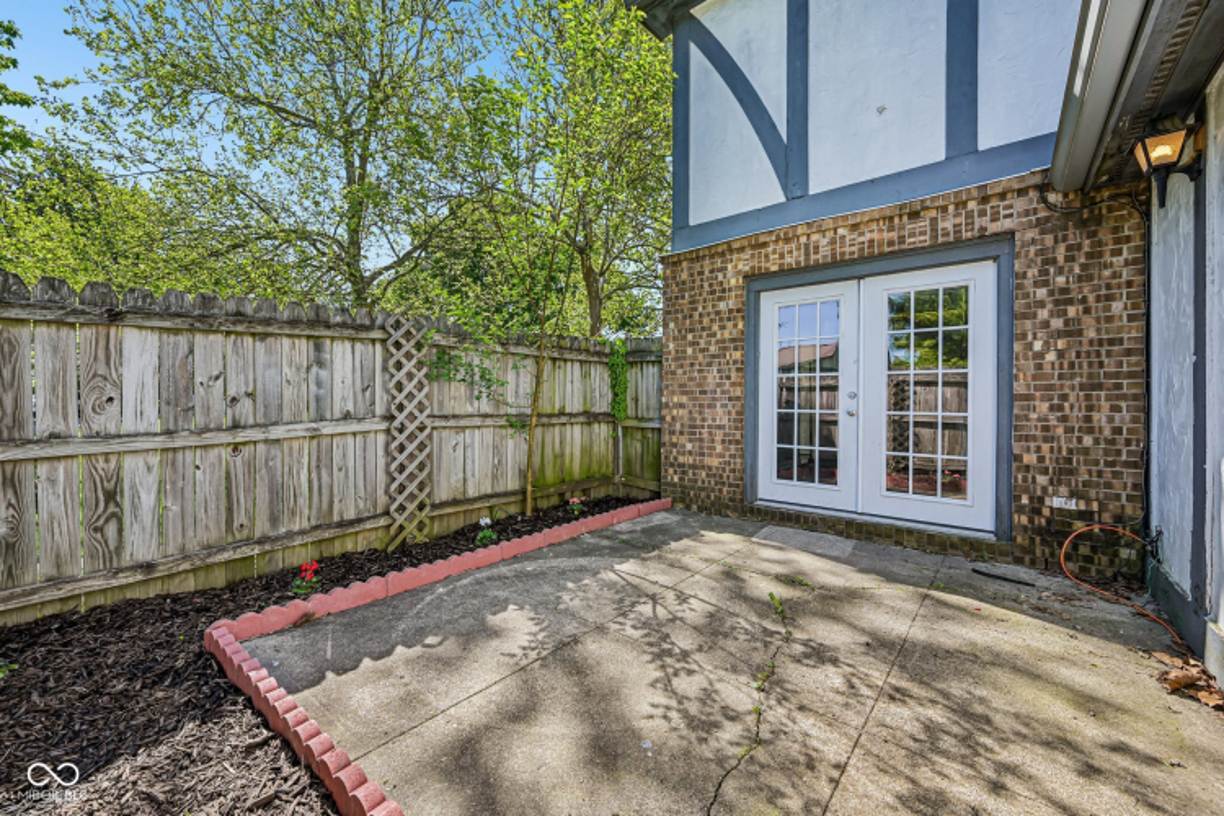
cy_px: 408
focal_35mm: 14
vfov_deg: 81.2
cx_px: 612
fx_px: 476
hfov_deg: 104.3
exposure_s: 1/125
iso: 100
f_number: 7.1
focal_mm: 14
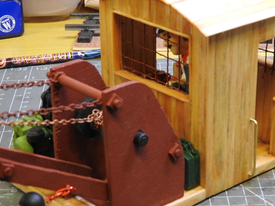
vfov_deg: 13.7
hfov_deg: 18.2
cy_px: 134
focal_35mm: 108
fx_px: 858
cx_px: 157
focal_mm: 12.5
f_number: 4.5
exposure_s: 1/15
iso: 400
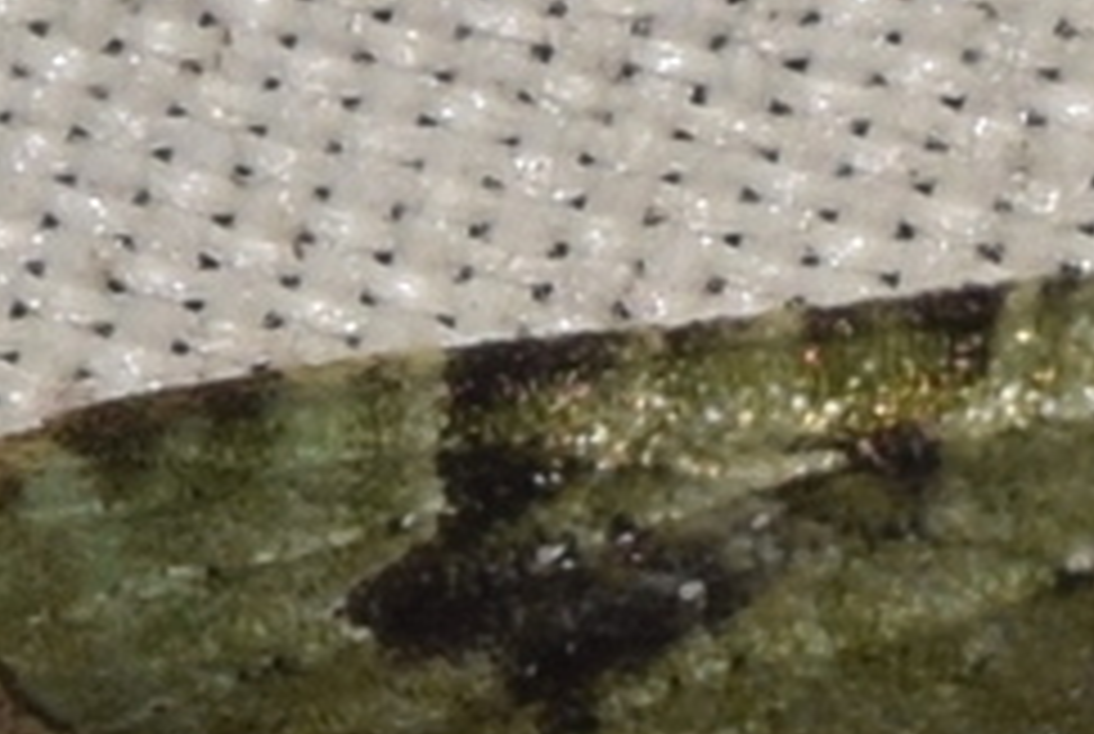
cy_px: 617
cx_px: 1569
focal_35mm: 826
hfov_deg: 2.5
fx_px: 25147
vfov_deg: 1.7
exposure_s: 1/160
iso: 125
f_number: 10
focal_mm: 140
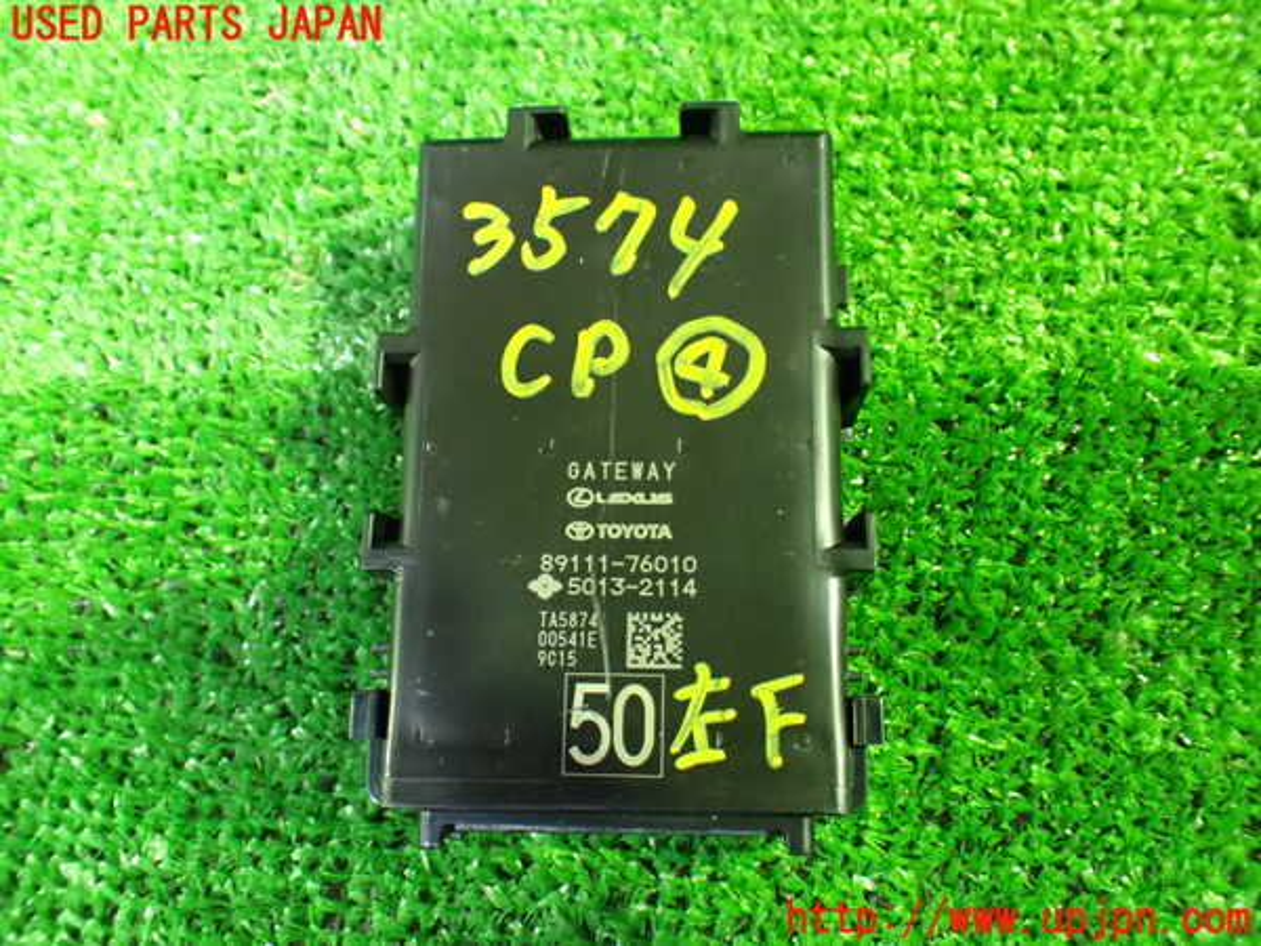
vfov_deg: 46.8
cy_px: 473
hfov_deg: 60.0
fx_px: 1093
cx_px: 630
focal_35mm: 30
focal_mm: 5.4
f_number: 2.3
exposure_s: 1/30
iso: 1600
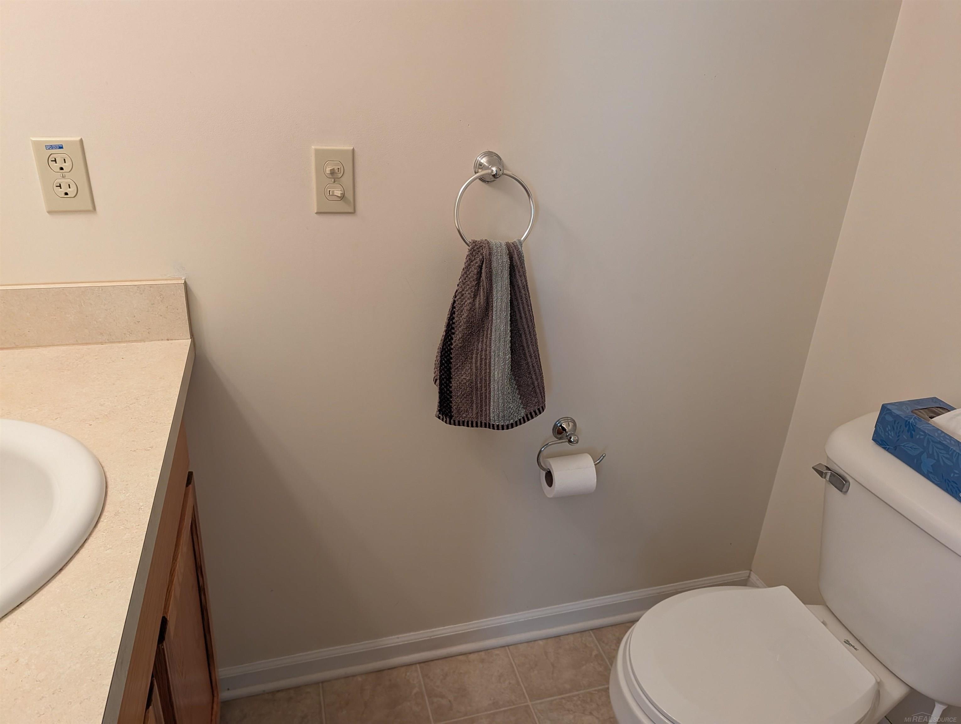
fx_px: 667
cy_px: 362
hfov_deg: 71.5
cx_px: 480
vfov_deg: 56.9
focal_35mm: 24
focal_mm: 6.9
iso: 320
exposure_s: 1/120
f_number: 1.68
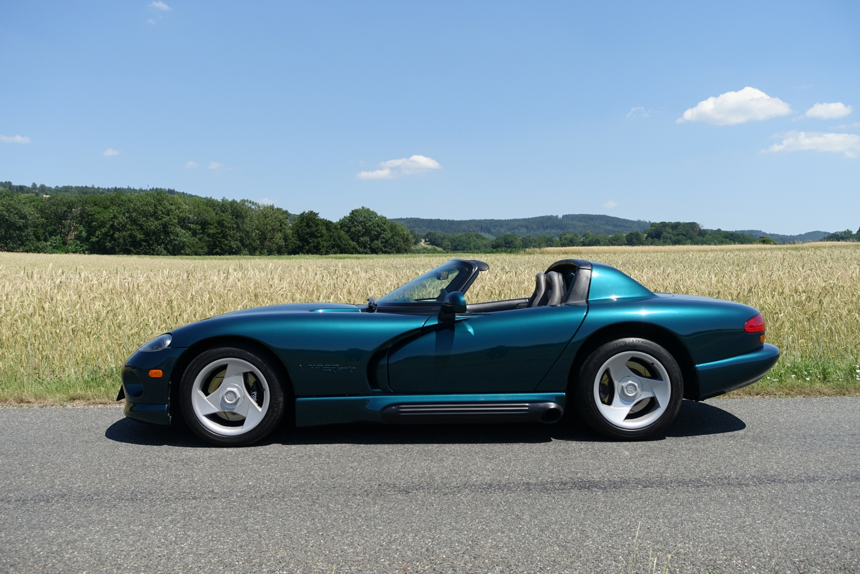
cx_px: 430
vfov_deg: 35.1
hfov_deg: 50.7
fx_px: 908
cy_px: 287
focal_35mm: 38
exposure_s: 1/125
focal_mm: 13.92
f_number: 4
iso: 125
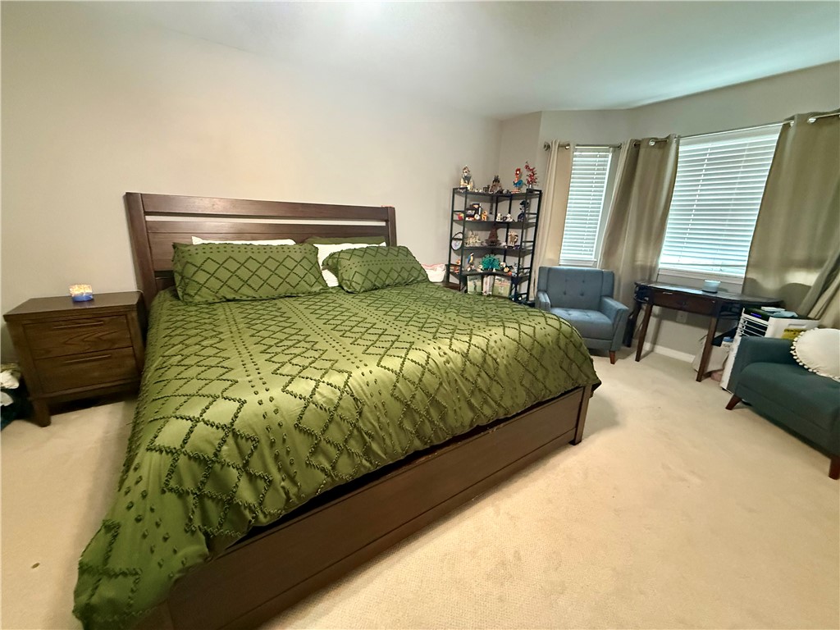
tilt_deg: -15.1
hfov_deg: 102.1
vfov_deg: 85.7
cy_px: 315
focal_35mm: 14
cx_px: 420
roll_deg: -1.7
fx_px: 340
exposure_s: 1/40
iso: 1000
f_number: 2.2
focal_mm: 2.22
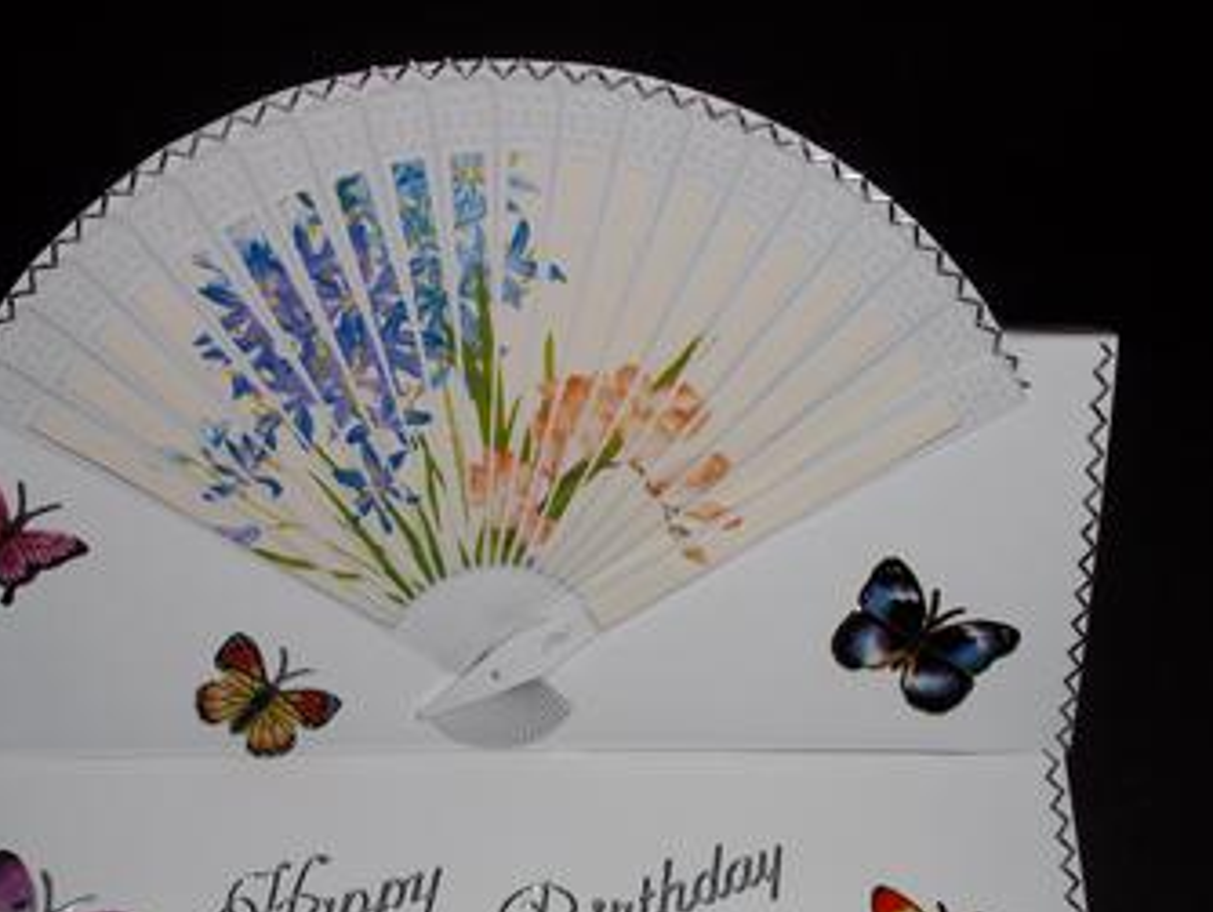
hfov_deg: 31.1
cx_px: 516
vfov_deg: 23.6
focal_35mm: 62
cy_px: 607
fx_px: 2174
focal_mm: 8.2
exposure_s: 1/40
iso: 80
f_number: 3.5
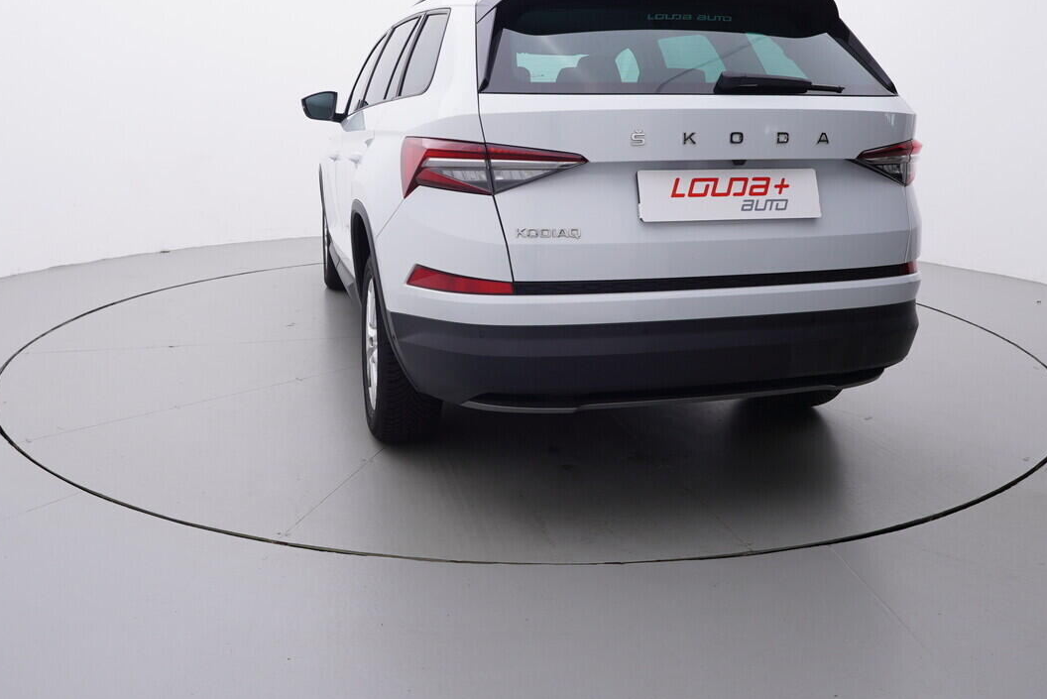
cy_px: 244
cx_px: 494
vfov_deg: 42.3
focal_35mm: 31
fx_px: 893
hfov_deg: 60.7
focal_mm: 15
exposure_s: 1/80
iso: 200
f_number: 5
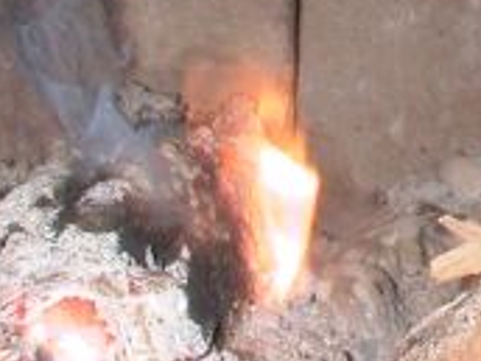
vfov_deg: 10.5
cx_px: 685
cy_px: -132
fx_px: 1918
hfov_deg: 13.6
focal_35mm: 138
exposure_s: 1
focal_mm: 5.6
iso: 200
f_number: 4.5
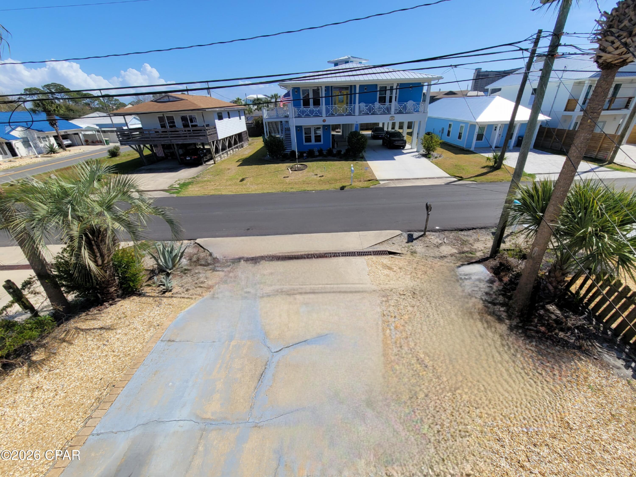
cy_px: 238
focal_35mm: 13
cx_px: 318
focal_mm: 2.2
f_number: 2.2
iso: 50
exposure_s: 1/2500
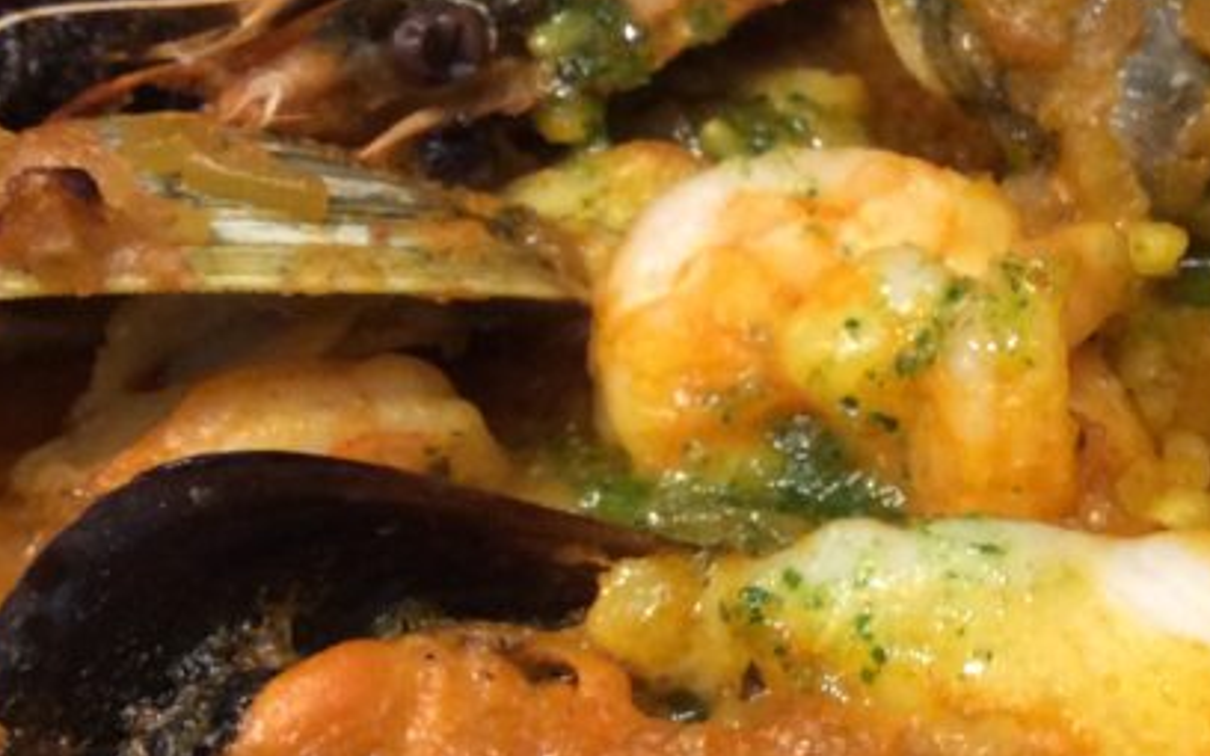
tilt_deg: -41.5
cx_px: 1106
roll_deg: -2.3
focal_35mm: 85
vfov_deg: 15.4
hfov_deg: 23.7
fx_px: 2803
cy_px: 384
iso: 125
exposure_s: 1/24
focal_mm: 3.3
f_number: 2.4
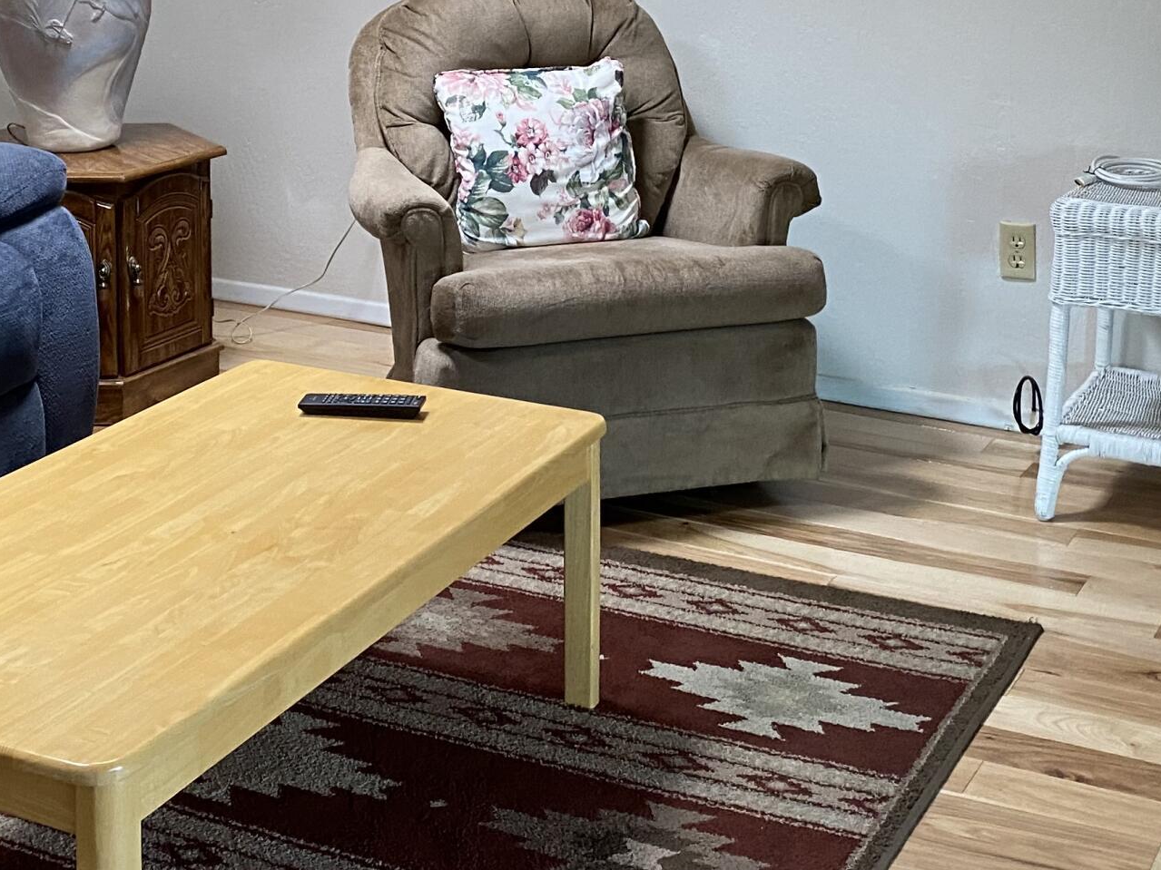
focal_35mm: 61
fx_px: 2046
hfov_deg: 31.7
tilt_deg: -8.1
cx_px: 514
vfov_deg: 22.9
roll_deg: +0.0
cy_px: -40
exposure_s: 1/60
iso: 125
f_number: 1.8
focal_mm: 4.25
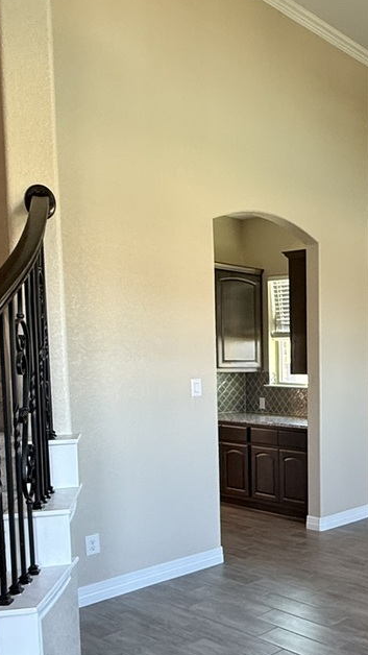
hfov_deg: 28.2
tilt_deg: -4.9
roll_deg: -0.9
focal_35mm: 35
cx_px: 471
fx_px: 607
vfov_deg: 55.9
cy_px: 415
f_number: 2.2
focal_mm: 2.22
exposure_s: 1/60
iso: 200
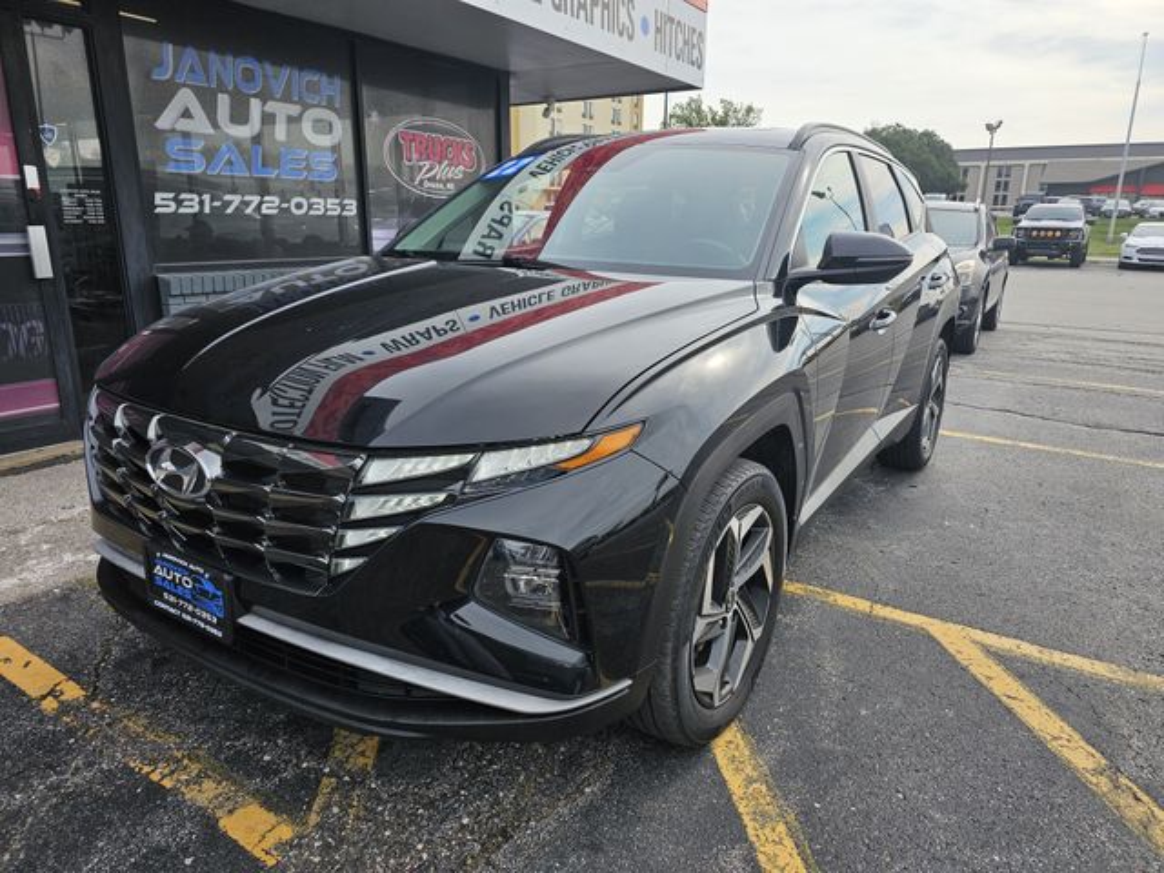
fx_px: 773
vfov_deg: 58.9
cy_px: 436
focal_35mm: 23
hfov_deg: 73.9
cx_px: 582
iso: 12
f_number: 1.7
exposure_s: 1/475
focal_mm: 6.3
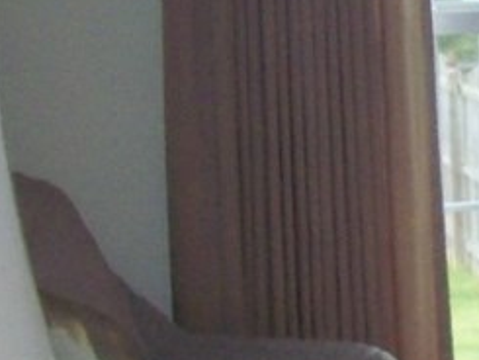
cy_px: 292
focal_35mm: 159
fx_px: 2201
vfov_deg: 9.3
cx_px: 993
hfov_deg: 11.1
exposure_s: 1/60
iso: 400
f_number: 3.5
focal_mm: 6.3
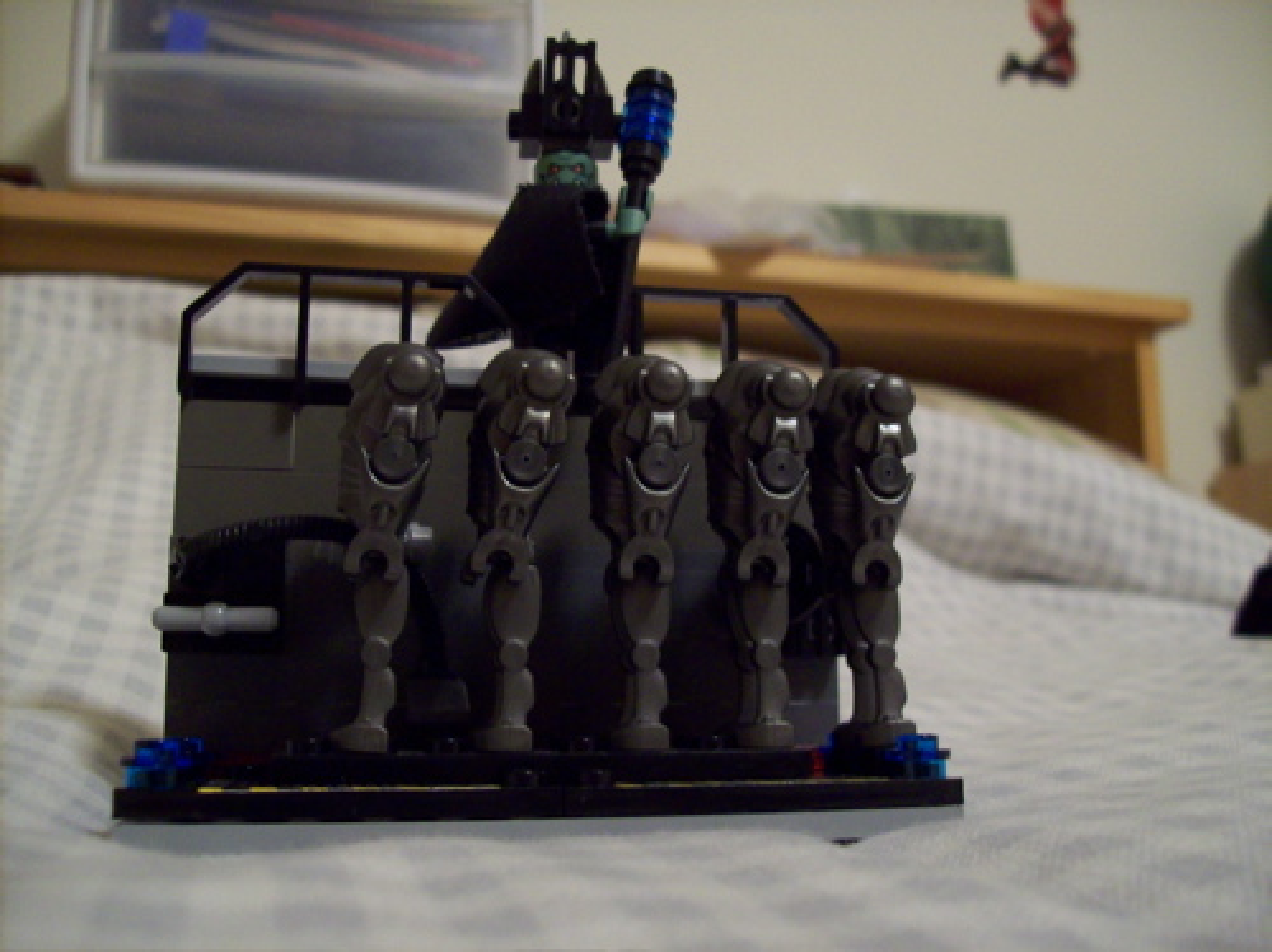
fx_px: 1322
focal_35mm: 36
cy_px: 476
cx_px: 636
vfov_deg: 39.6
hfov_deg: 51.4
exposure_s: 1/8
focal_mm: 6
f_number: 2.7
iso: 200
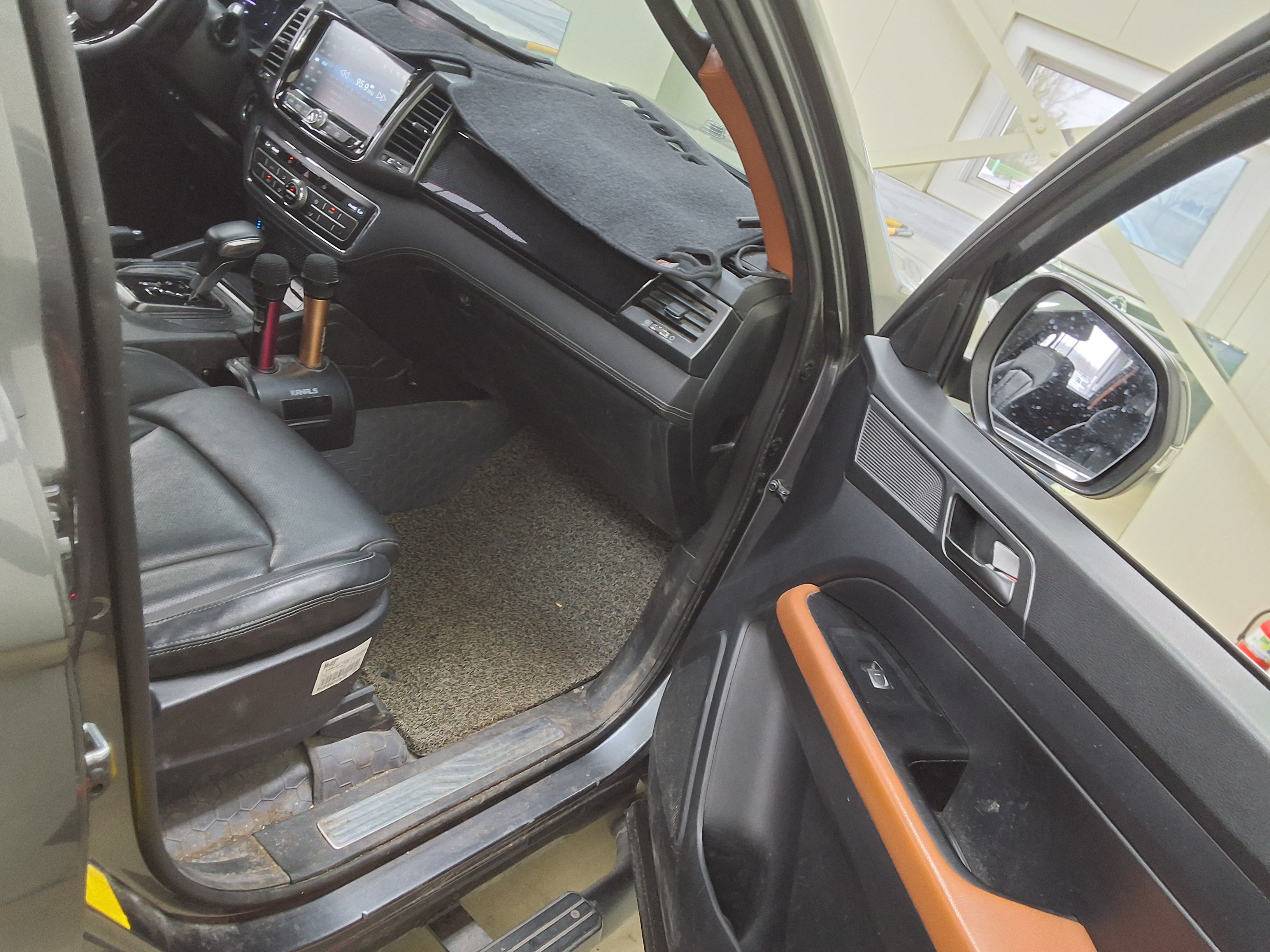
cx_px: 635
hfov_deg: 63.4
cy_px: 476
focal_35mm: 28
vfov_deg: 49.7
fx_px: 1027
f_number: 1.9
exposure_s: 1/30
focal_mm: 2.91
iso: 160
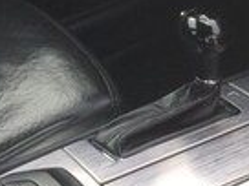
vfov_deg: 10.4
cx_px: 478
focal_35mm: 141
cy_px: 5
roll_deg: -2.3
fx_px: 1014
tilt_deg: -34.4
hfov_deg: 12.5
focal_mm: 4.15
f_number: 2.2
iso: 32
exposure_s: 1/150
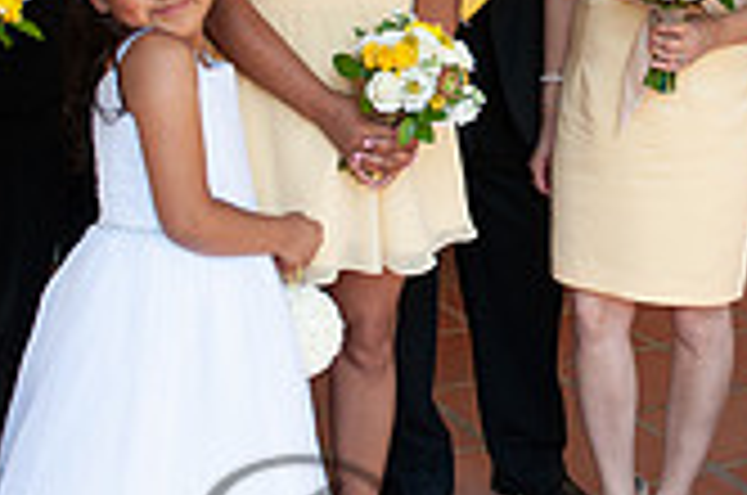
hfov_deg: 23.9
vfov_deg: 16.0
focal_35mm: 84
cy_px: 45
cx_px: 572
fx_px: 1740
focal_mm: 24
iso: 200
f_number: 3.5
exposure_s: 1/160
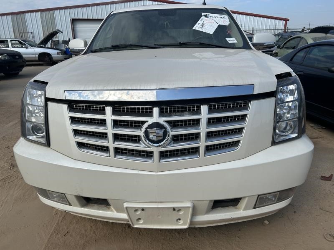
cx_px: 167
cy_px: 125
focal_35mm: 26
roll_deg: +0.0
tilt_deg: -19.4
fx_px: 251
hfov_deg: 67.3
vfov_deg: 53.1
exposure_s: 1/4274
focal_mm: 5.7
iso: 50
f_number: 1.5
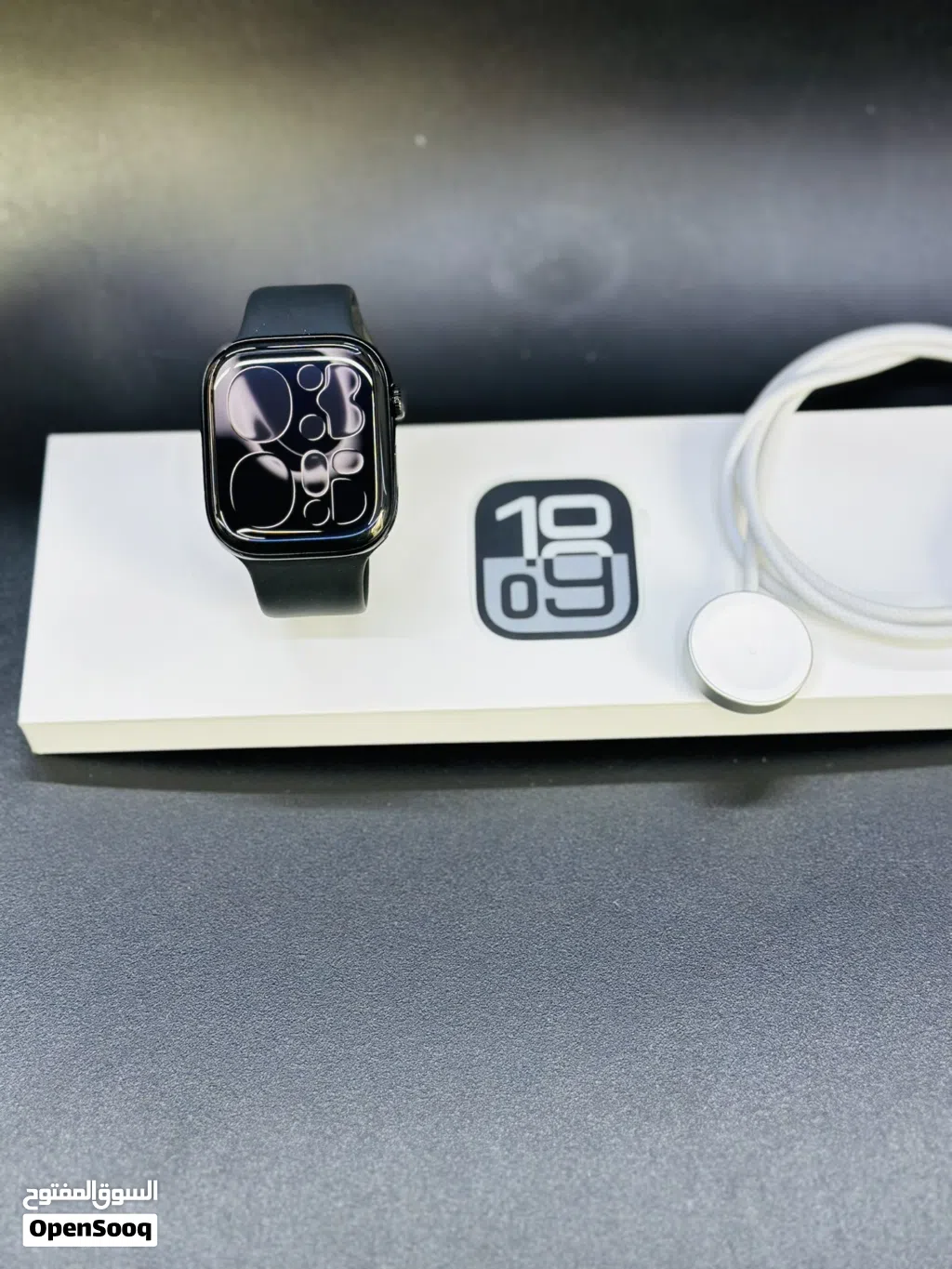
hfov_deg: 30.3
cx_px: 476
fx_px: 1760
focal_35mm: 48
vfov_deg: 39.7
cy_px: 634
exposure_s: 1/120
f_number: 1.78
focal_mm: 6.86
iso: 64
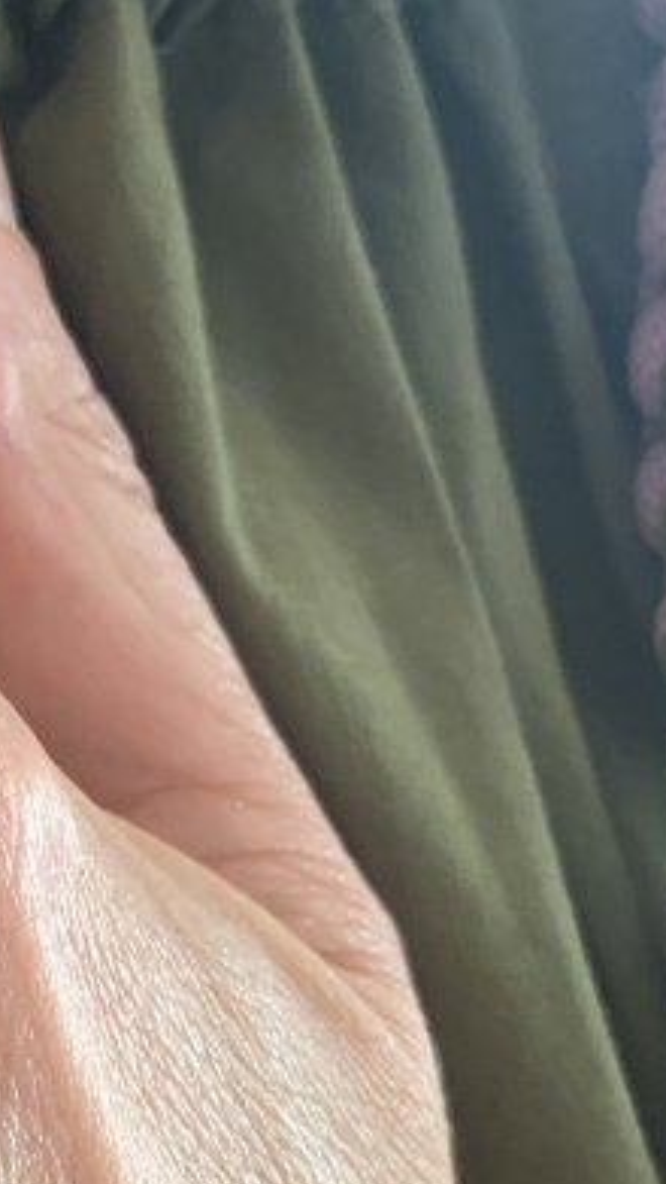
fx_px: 2731
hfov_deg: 12.6
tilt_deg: -16.6
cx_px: -566
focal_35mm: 87
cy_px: 745
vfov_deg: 24.4
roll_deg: -3.4
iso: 200
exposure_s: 1/60
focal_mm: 4.25
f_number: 1.8
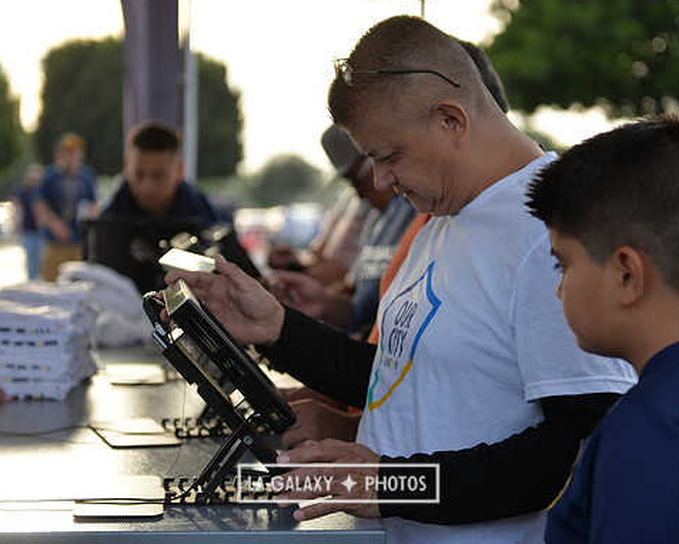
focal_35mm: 80
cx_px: 338
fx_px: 1608
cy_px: 269
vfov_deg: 19.2
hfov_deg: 23.8
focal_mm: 70
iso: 220
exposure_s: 1/640
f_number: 2.8
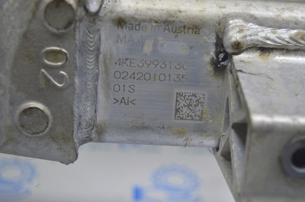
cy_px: 101
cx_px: 152
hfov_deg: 31.9
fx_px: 533
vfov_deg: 21.5
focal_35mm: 63
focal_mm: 42
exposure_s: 1/25
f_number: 5.6
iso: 400
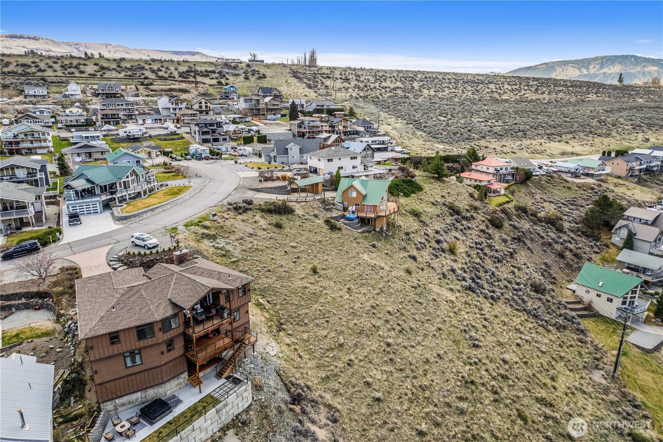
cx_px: 332
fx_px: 405
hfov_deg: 78.6
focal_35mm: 22
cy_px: 221
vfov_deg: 57.2
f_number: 2.8
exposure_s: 1/4000
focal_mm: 8.38
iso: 100
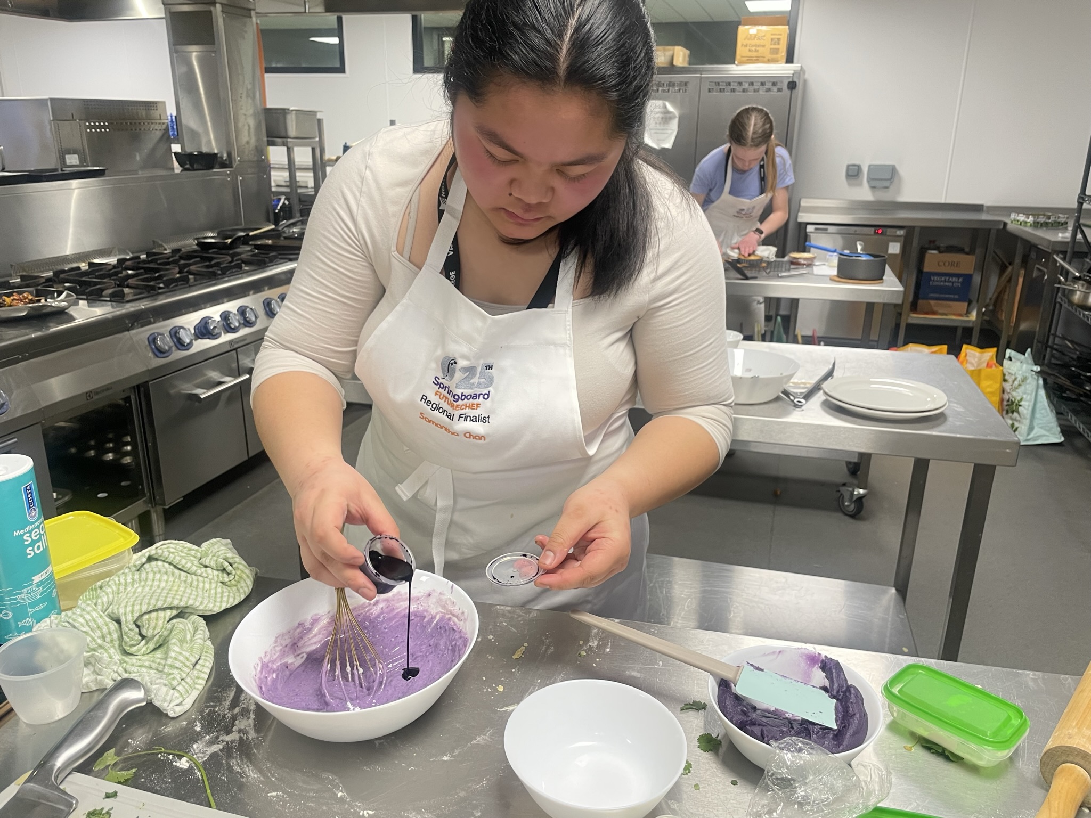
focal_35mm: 26
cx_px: 546
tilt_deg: -18.1
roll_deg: -0.7
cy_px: 409
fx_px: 819
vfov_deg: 53.1
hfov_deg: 67.3
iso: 100
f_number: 1.6
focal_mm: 4.2
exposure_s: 1/50
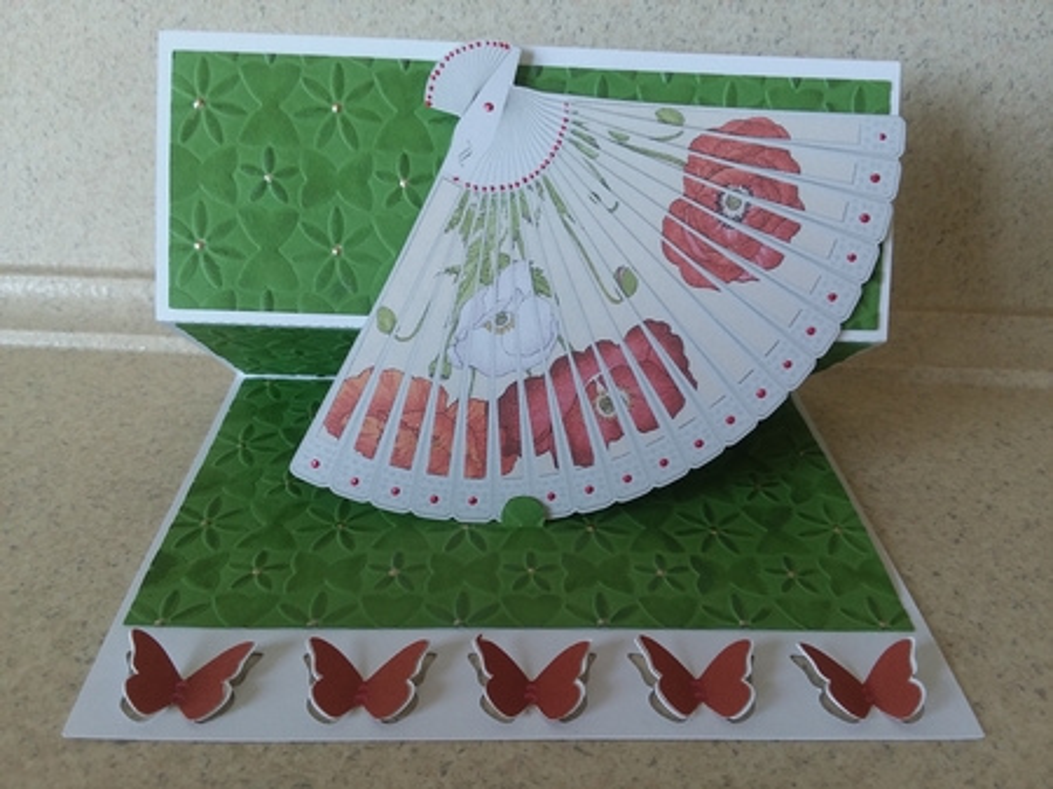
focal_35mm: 27
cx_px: 526
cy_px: 394
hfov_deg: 65.4
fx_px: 821
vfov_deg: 51.3
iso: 50
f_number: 1.9
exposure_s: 1/40
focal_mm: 2.91
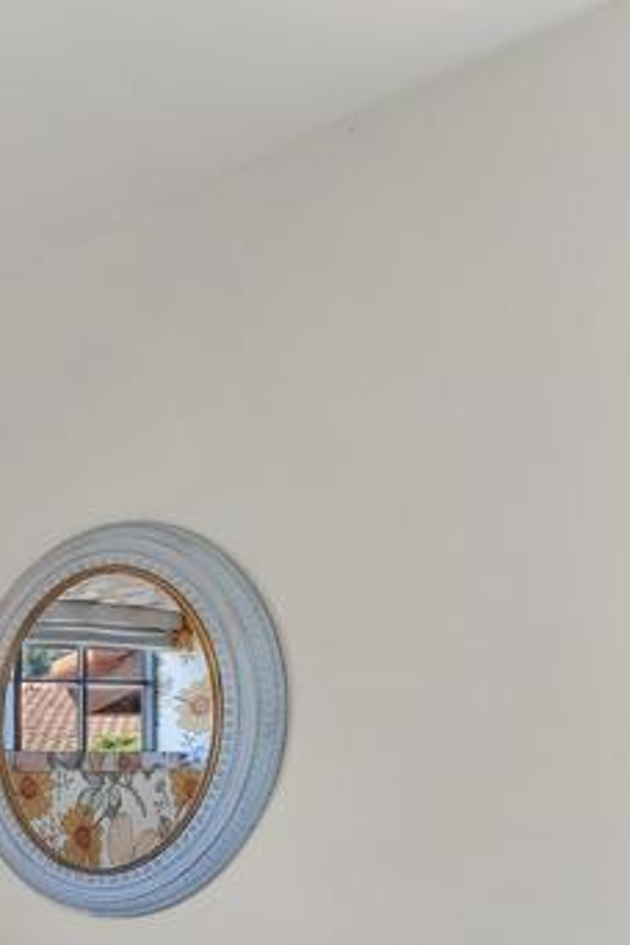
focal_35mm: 42
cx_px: -774
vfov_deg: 42.8
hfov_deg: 16.8
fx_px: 1102
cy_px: 834
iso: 500
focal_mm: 14
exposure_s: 1/5
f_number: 9
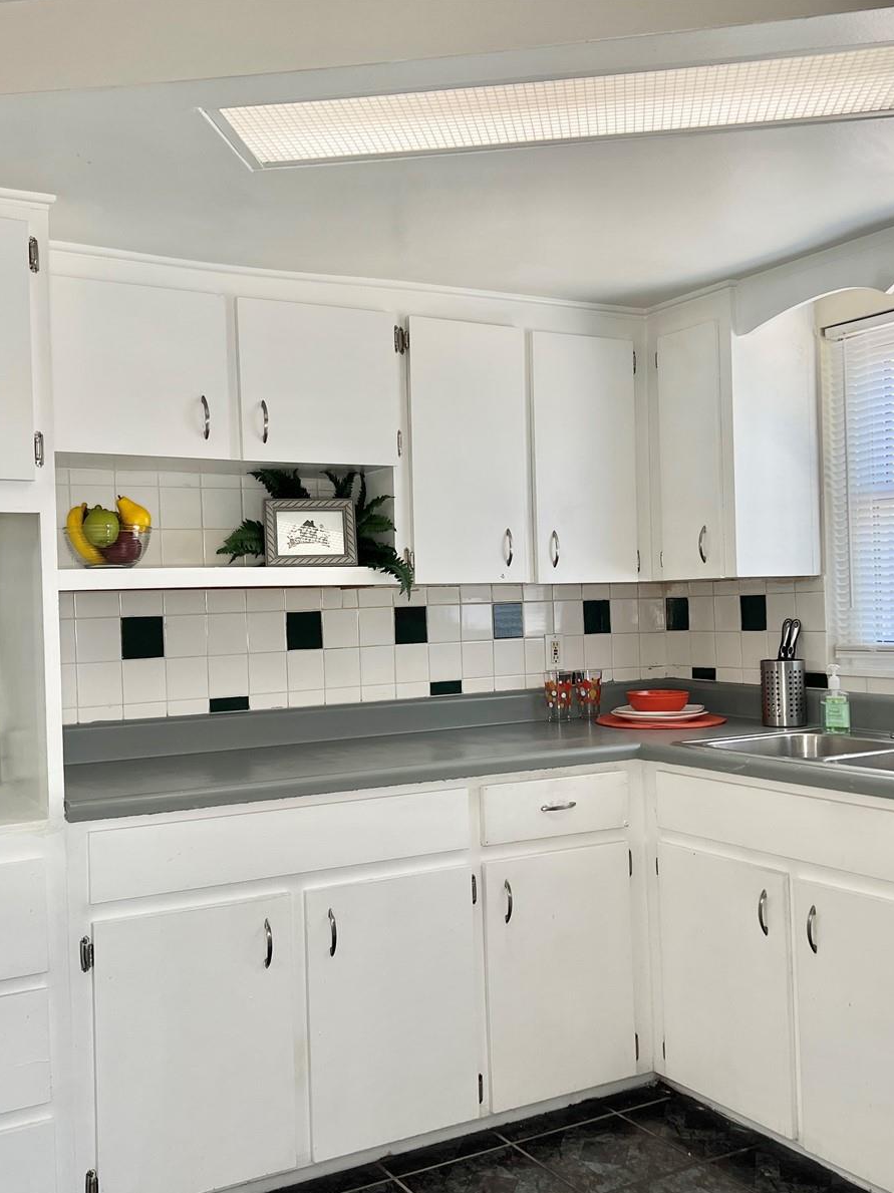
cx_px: 423
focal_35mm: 35
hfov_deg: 40.7
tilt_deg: +0.4
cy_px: 598
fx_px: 1206
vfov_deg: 52.6
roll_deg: +2.0
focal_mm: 5.7
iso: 100
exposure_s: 1/120
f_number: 1.5
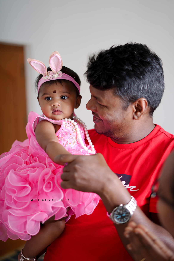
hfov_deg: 27.0
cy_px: 130
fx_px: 362
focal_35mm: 50
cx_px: 87
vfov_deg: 39.6
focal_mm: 50
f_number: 1.8
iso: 64
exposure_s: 1/160
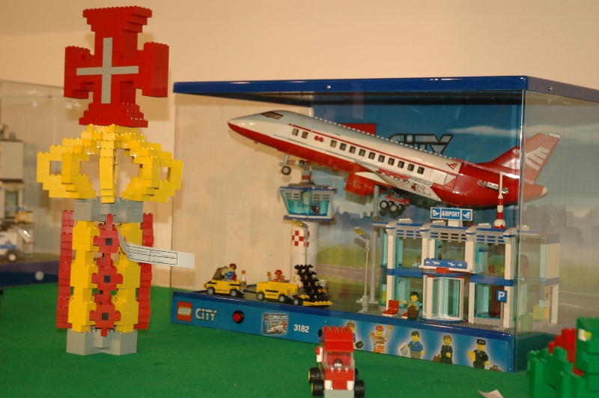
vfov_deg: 19.7
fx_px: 1146
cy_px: 199
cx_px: 300
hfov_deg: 29.3
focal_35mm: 69
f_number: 4.5
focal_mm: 46
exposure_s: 1/60
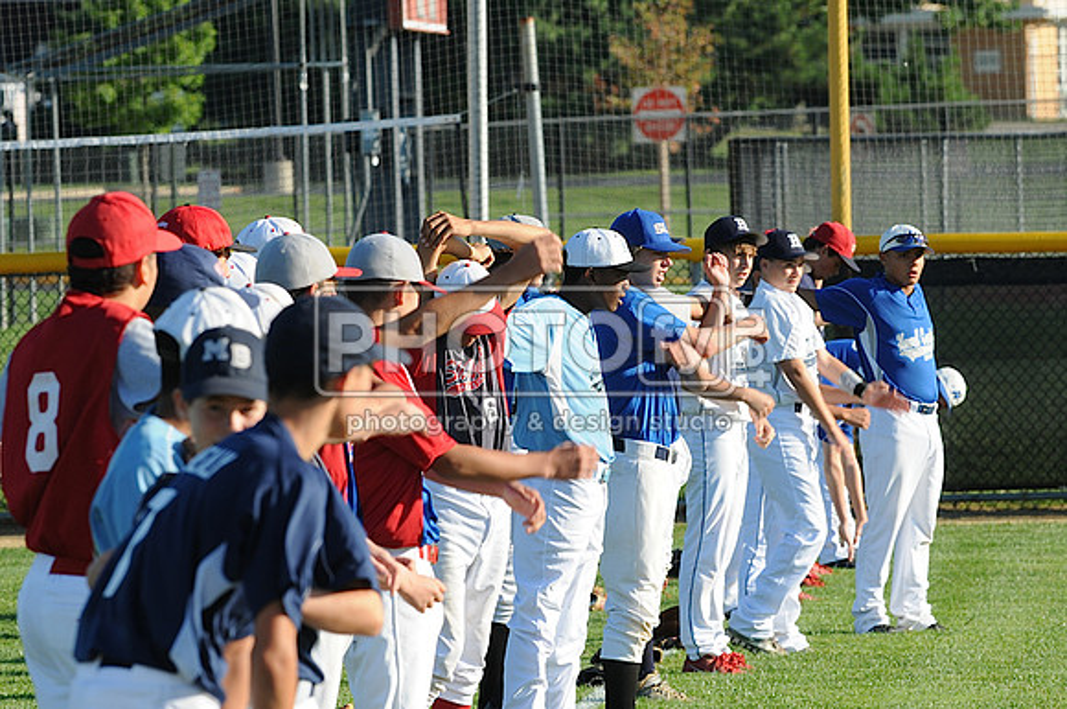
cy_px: 354
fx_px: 13319
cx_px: 534
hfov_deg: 4.6
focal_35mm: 450
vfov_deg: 3.0
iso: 200
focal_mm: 300
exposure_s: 1/160
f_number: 11
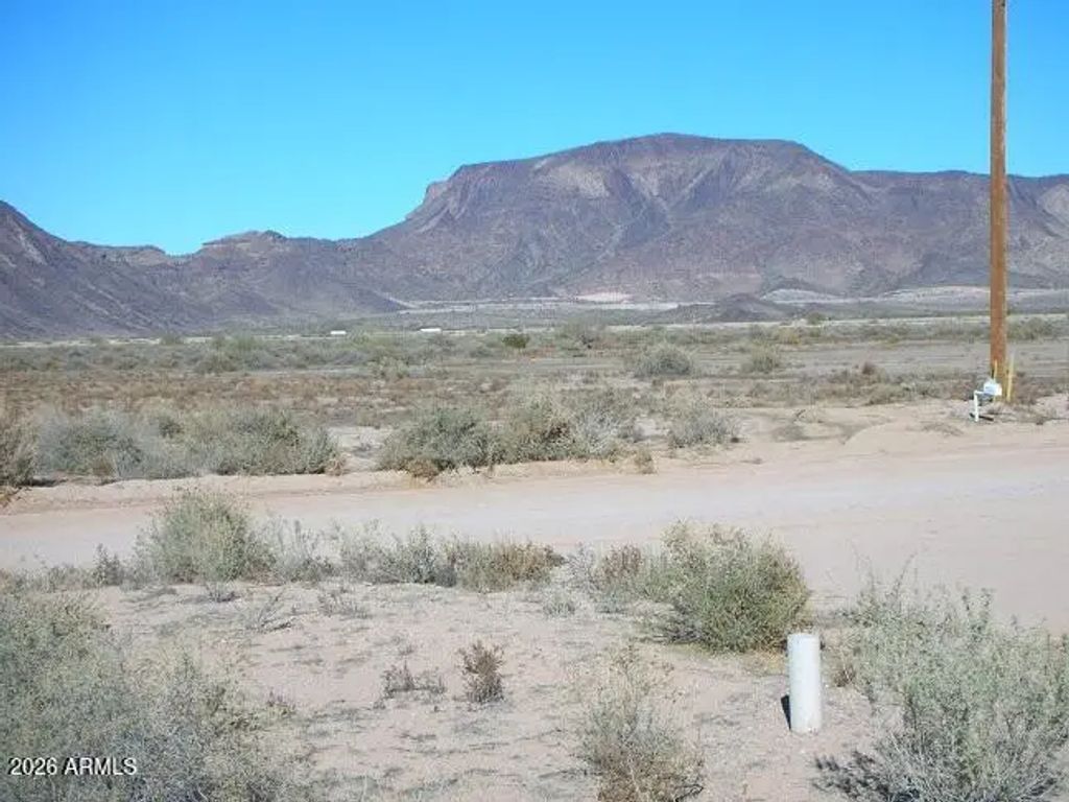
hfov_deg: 31.7
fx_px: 1884
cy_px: 401
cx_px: 534
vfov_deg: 24.0
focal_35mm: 61
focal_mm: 10.1
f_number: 11.3
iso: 50
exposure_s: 1/74
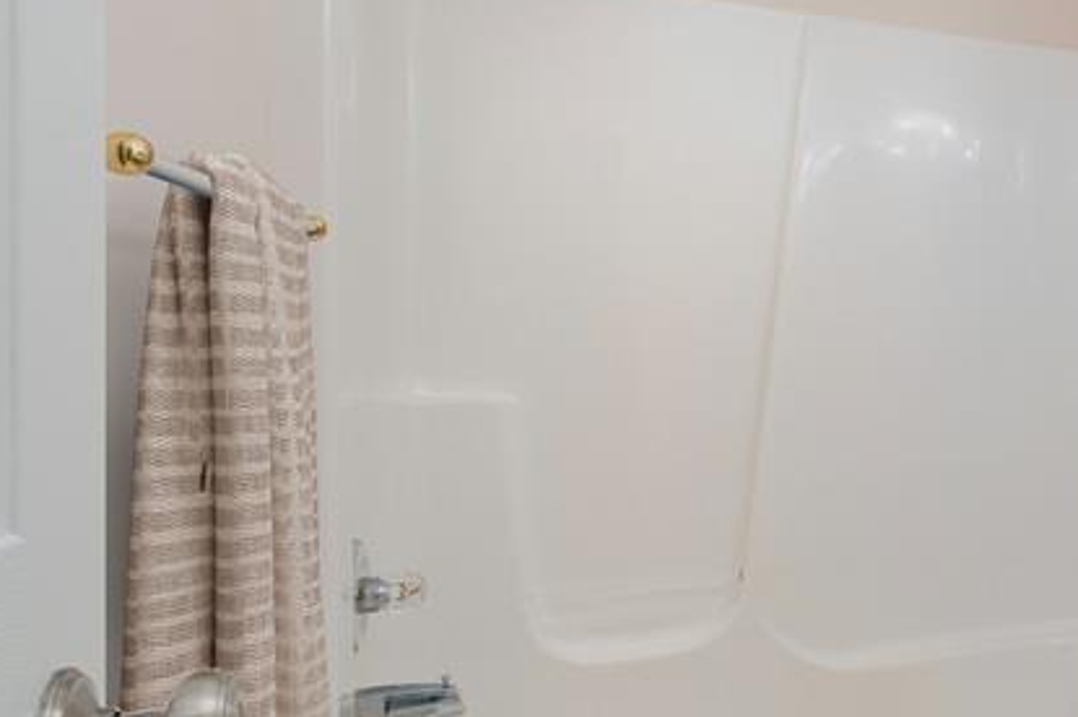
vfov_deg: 35.9
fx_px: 1107
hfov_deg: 39.0
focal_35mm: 37
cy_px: 361
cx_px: 1273
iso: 640
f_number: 6.4
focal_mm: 10
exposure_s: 1/250
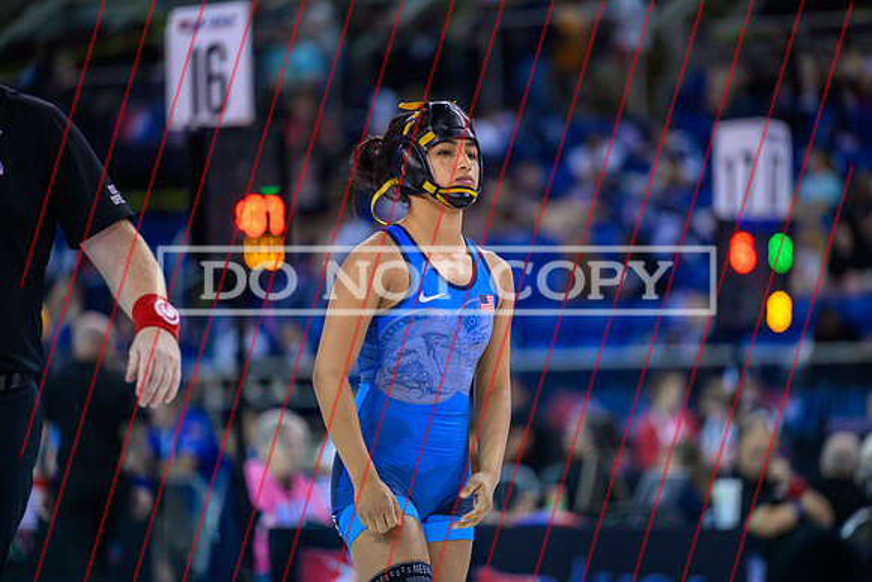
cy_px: 291
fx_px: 4845
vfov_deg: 6.9
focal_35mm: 200
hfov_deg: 10.3
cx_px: 436
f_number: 2.8
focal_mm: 200
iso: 2000
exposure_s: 1/800
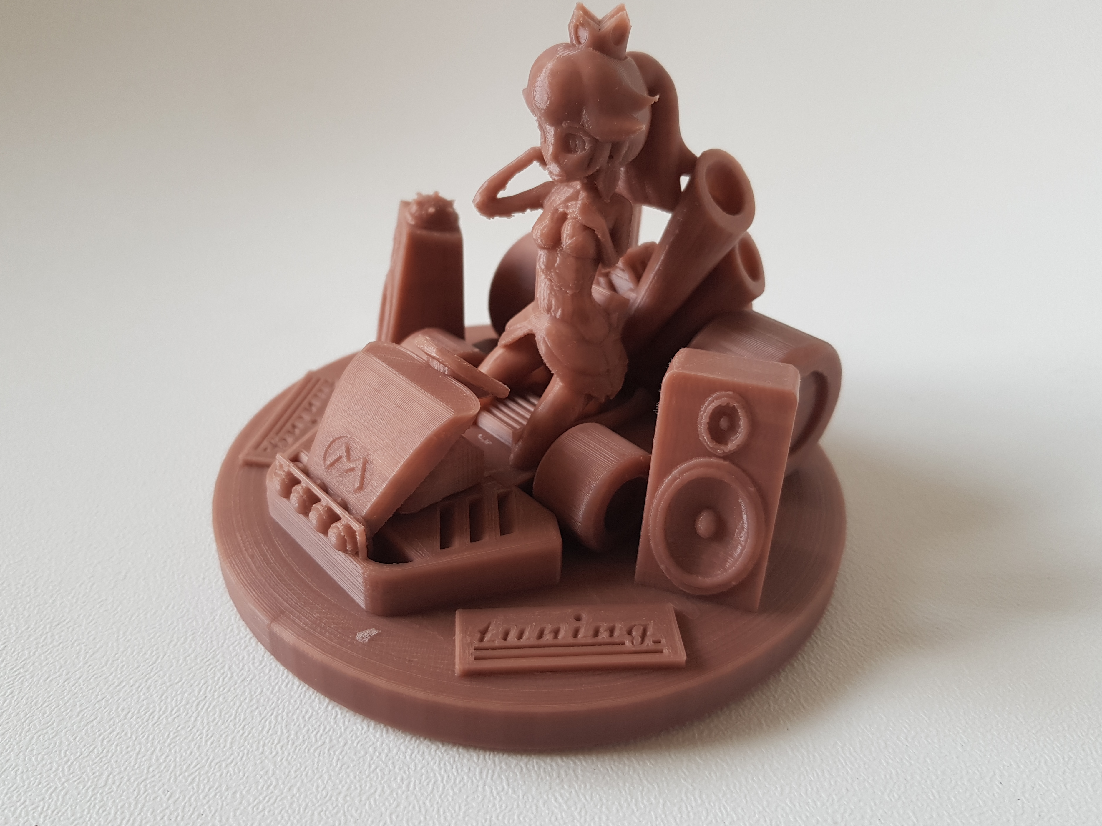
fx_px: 891
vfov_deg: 49.7
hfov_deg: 63.4
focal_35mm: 28
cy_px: 394
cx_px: 532
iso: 64
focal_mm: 4.2
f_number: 1.7
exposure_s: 1/50
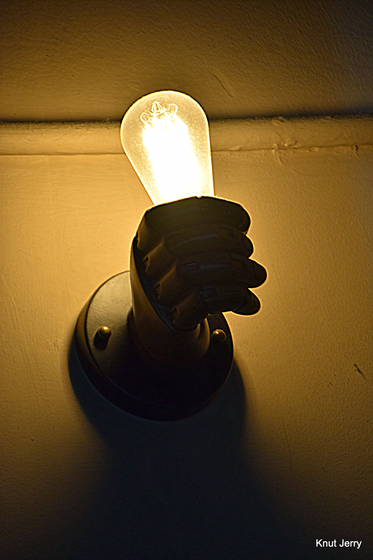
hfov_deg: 3.7
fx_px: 5829
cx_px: 186
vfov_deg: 5.5
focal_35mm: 375
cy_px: 280
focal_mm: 250
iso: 400
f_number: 8
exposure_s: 1/50
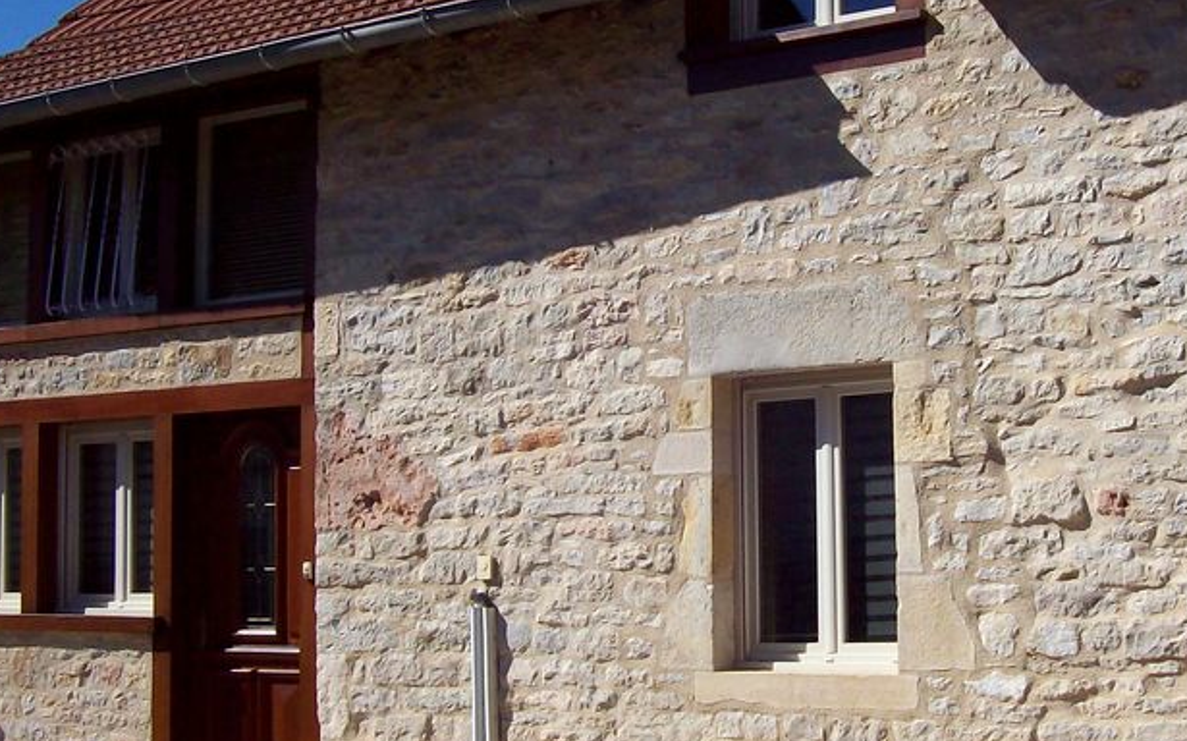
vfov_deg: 20.9
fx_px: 2005
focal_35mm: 62
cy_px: 410
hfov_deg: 32.7
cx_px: 784
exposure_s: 1/1157
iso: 80
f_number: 4.8
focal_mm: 6
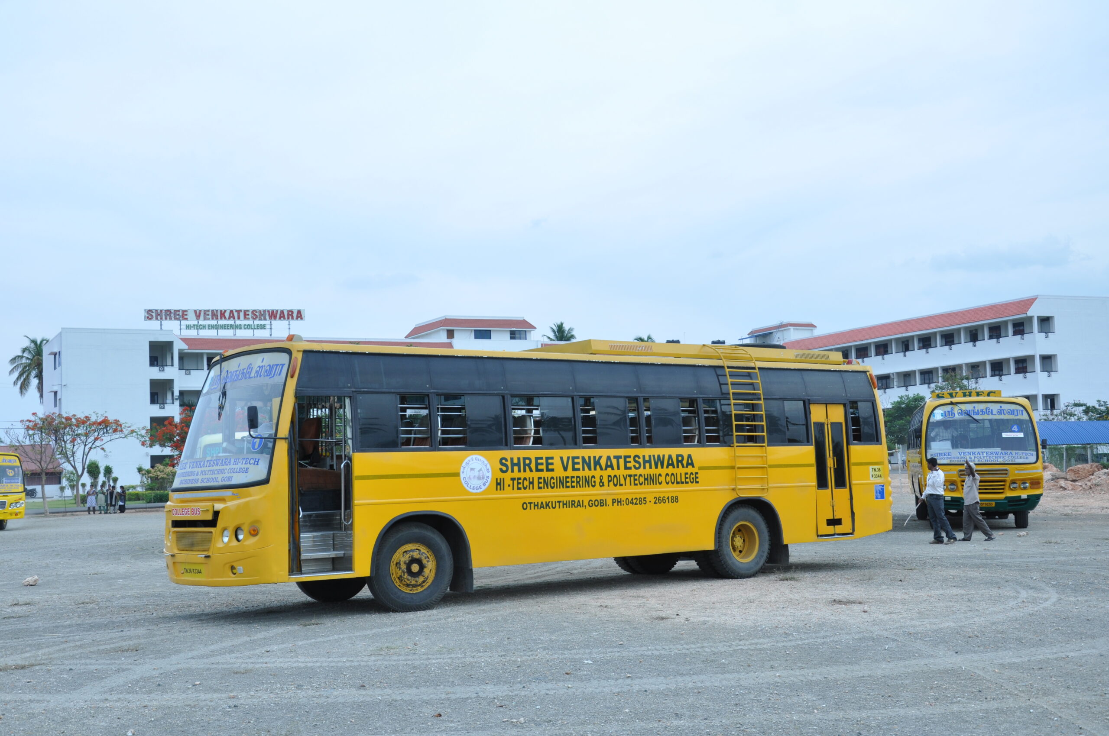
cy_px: 368
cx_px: 554
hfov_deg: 43.7
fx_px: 1384
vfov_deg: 29.8
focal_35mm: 45
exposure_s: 1/200
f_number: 8
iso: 200
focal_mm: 30
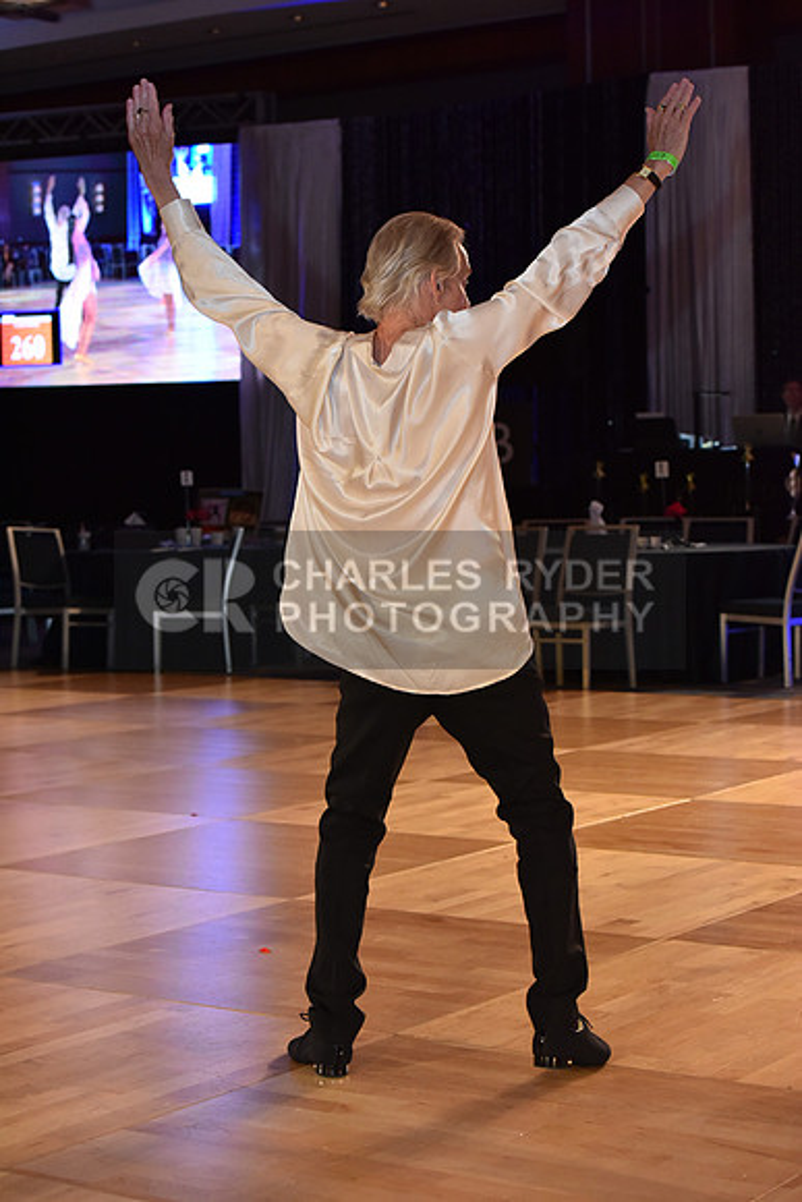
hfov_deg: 19.5
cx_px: 401
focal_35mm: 70
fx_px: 2338
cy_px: 601
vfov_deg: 28.8
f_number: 5
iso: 2000
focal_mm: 70
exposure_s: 1/320
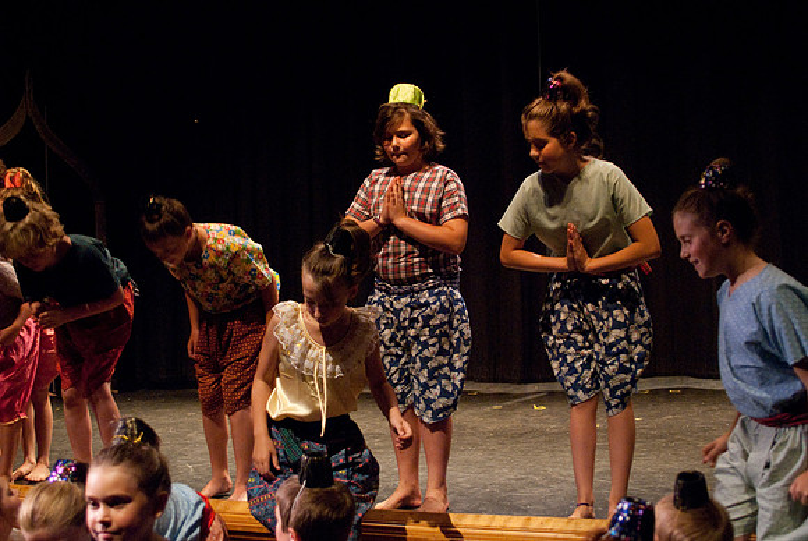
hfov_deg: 46.4
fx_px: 944
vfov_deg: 32.0
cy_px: 270
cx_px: 404
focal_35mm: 42
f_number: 2.8
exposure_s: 1/125
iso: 1000
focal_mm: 28
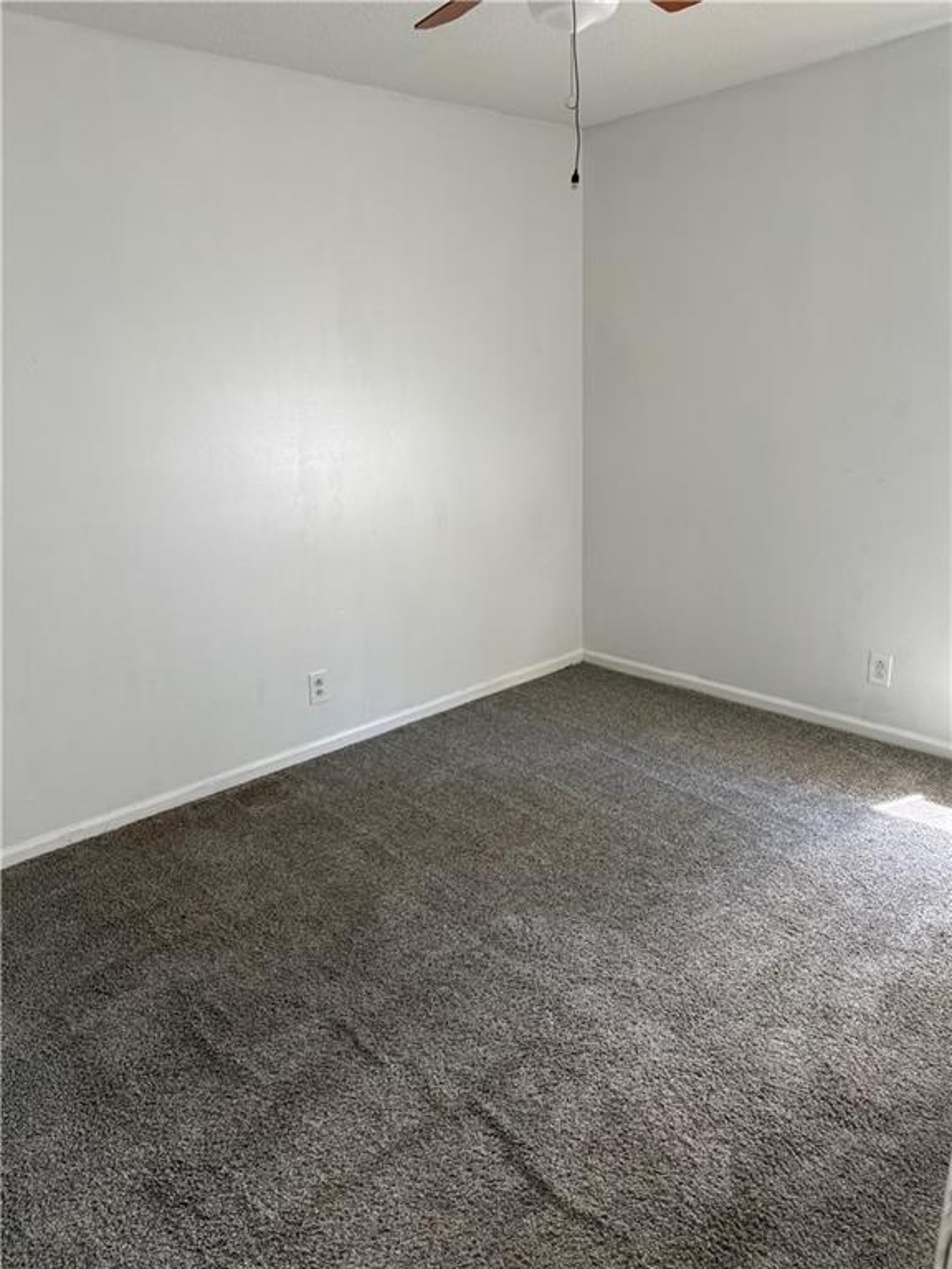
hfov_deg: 56.8
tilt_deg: -15.1
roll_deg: +2.1
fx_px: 880
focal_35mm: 24
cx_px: 476
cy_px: 634
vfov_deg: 71.6
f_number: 1.78
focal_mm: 6.76
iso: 200
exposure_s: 1/121
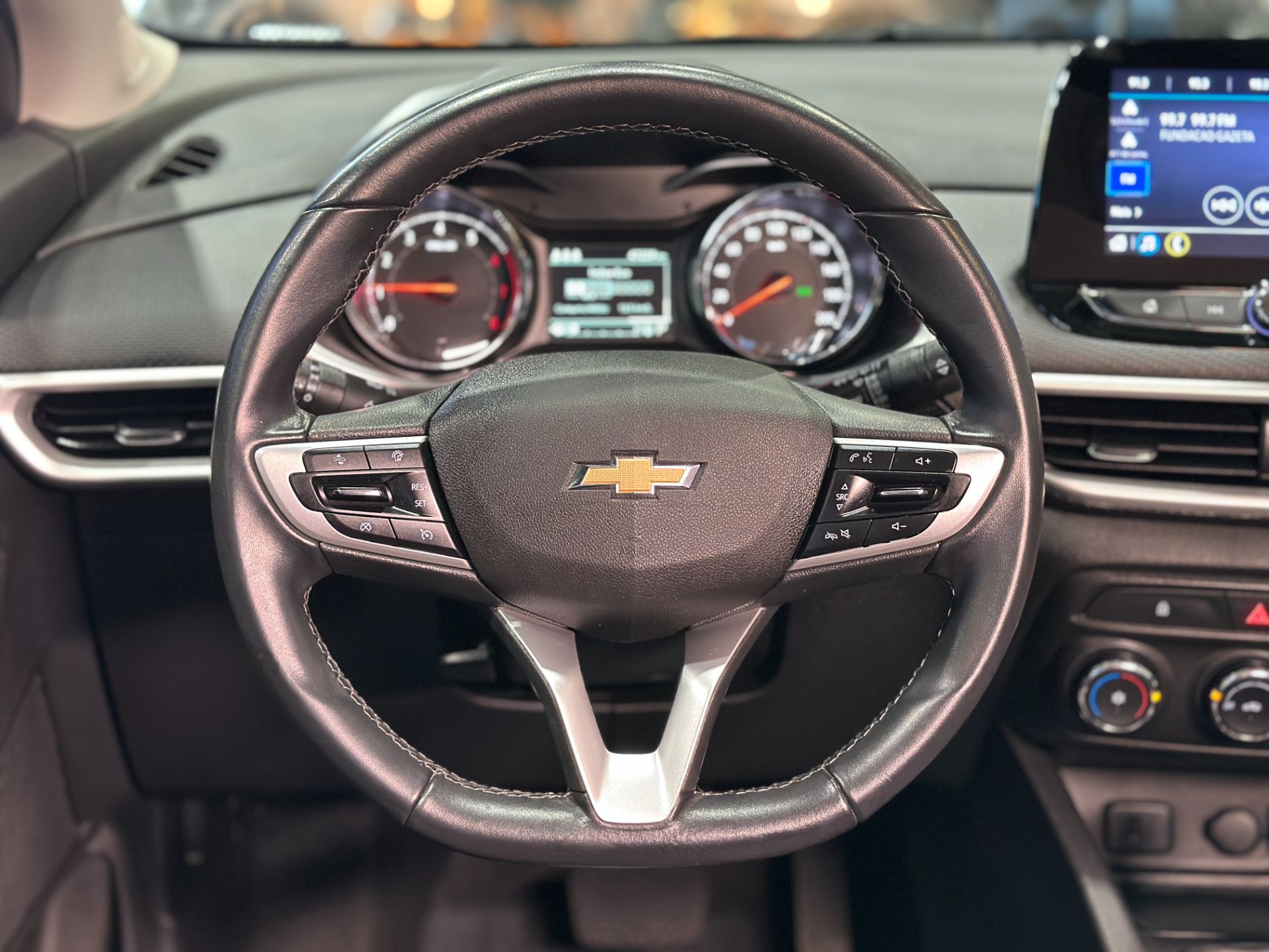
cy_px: 476
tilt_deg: -19.1
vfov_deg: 30.3
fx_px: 1760
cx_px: 634
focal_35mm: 48
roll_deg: -0.5
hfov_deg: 39.7
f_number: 1.78
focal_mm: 6.86
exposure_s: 1/40
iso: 400
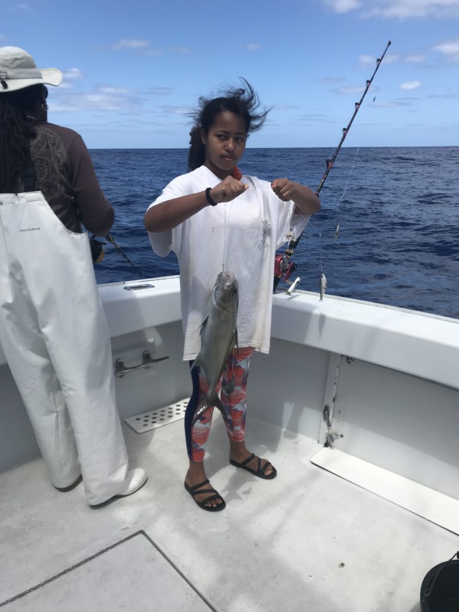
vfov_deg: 63.4
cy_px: 306
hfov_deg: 49.7
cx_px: 230
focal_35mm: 28
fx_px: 495
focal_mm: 3.99
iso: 20
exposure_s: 1/2740
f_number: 1.8
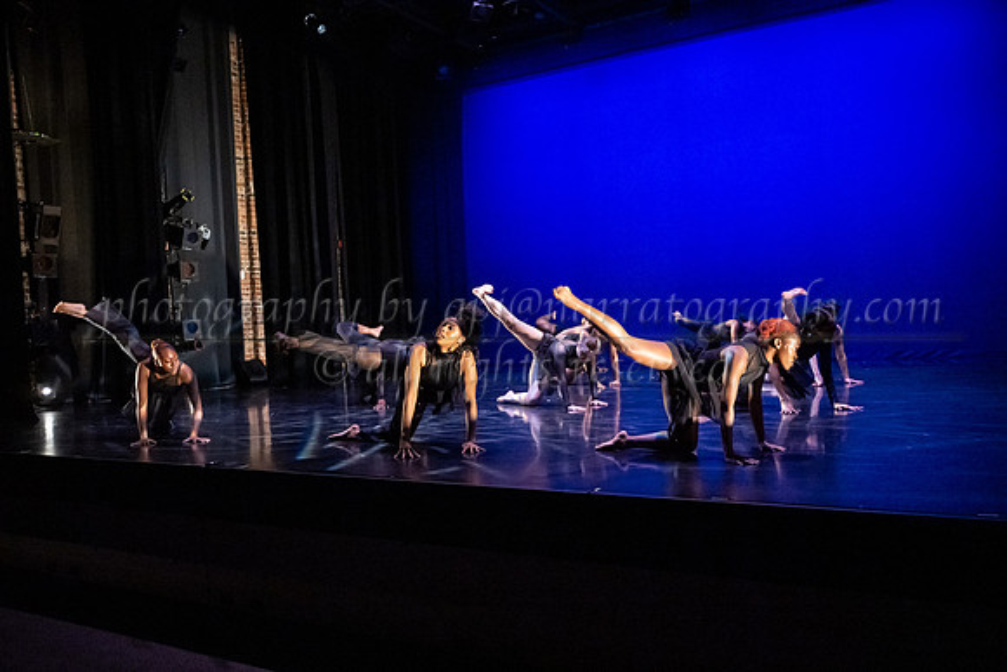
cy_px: 345
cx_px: 517
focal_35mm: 29
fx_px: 804
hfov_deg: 64.1
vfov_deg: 45.4
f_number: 2.8
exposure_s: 1/250
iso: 6400
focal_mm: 28
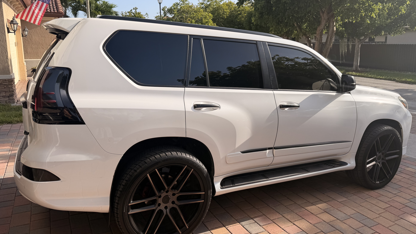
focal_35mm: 27
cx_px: 214
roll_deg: -0.1
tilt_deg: -11.2
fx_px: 298
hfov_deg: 69.8
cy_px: 97
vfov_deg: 42.8
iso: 80
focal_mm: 6.76
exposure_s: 1/3425
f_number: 1.78
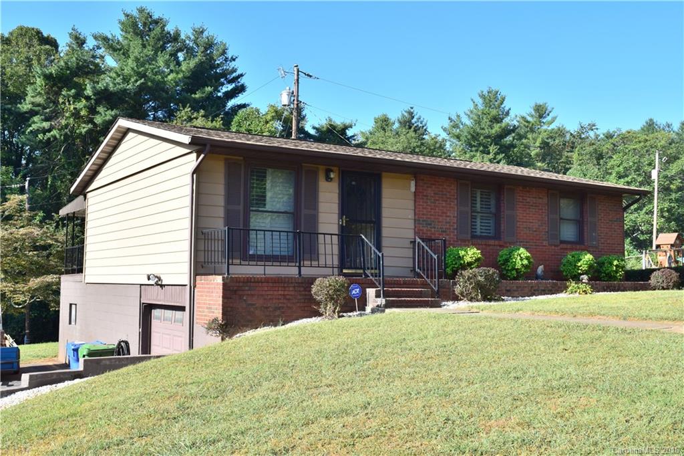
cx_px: 342
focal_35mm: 40
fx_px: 769
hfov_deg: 47.9
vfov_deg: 33.0
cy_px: 228
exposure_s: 1/320
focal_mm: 27
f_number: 11
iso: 400
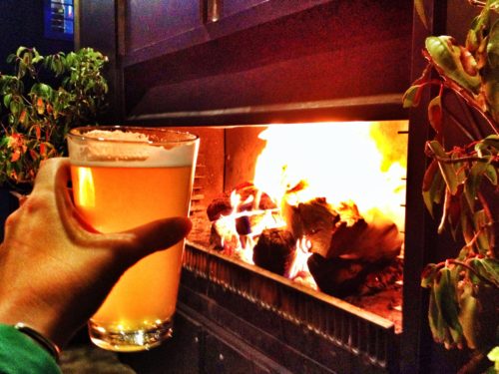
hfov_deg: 52.6
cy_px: 187
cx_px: 250
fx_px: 505
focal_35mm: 35
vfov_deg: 40.7
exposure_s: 1/20
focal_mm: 4.28
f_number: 2.4
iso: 250
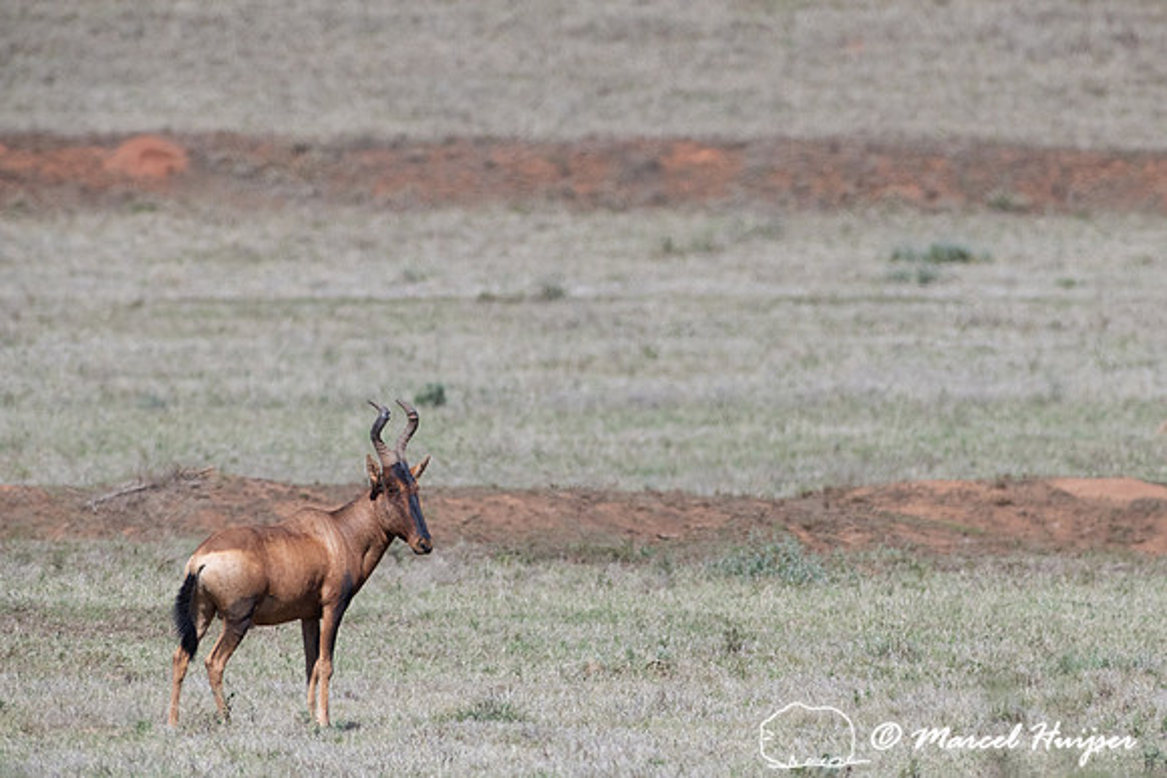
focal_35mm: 718
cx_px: 643
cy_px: 452
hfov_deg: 2.9
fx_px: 23296
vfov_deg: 1.9
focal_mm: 600
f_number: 8
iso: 800
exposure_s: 1/3200
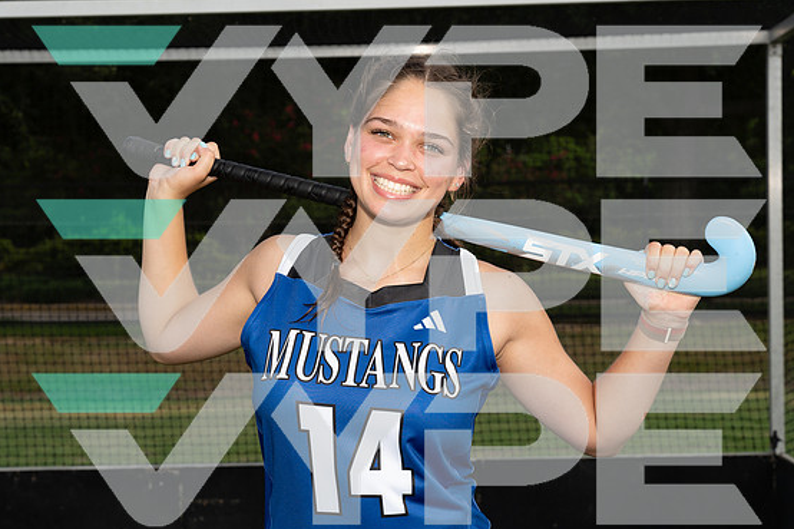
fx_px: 1455
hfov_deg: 30.5
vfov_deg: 20.6
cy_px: 276
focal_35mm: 66
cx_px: 401
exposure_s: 1/250
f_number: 8
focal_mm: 63
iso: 125
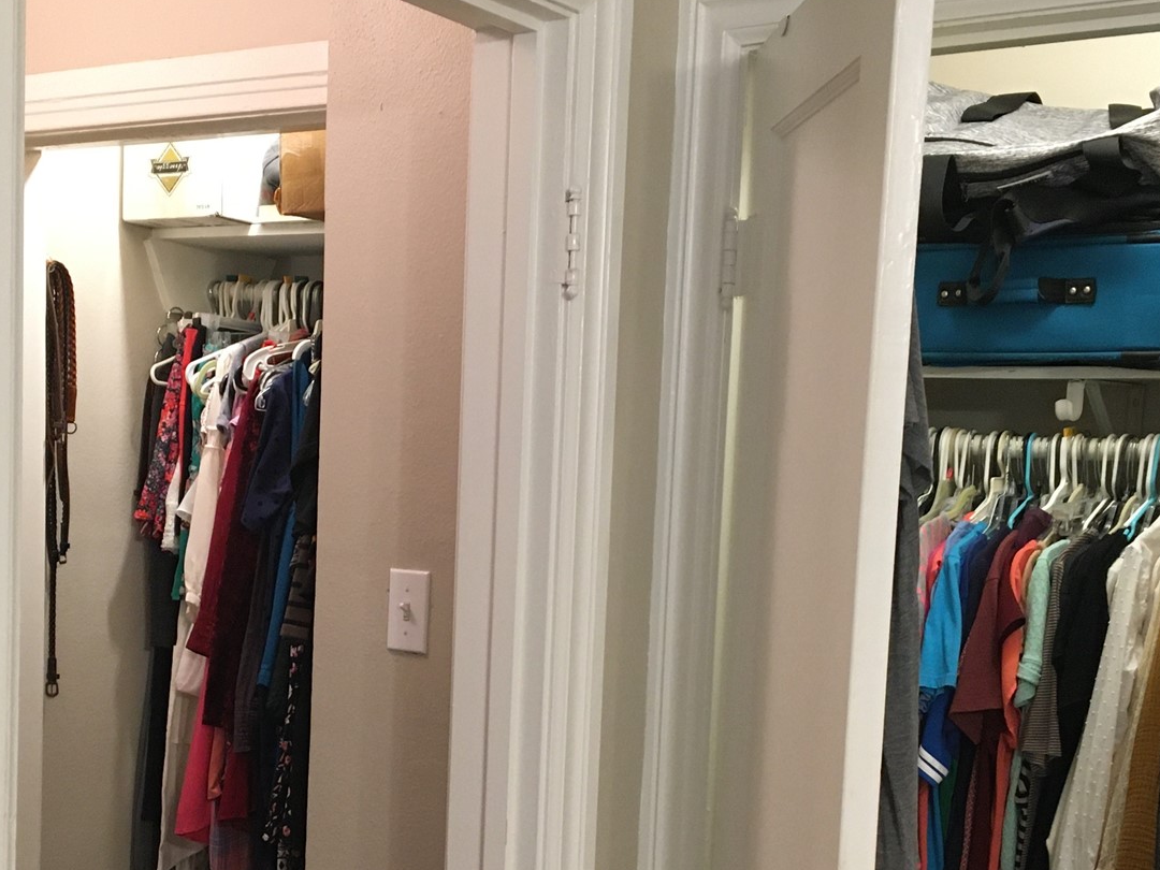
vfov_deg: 26.3
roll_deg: -1.7
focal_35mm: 55
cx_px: 540
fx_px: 1843
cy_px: 622
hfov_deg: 34.9
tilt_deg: -3.2
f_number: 2.2
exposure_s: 1/30
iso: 160
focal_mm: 4.15
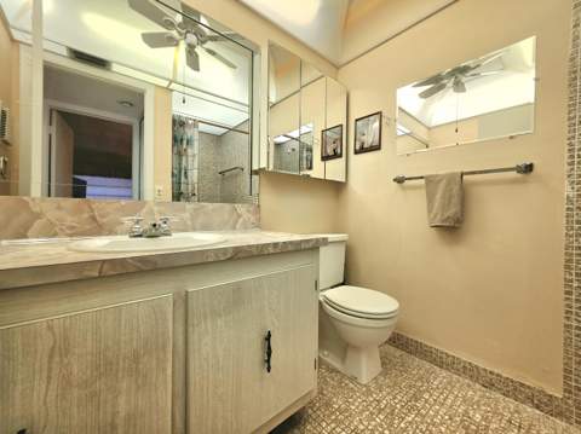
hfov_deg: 106.2
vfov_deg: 89.8
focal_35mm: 13
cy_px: 217
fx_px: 218
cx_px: 290
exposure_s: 1/120
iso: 64
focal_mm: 2.2
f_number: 1.9
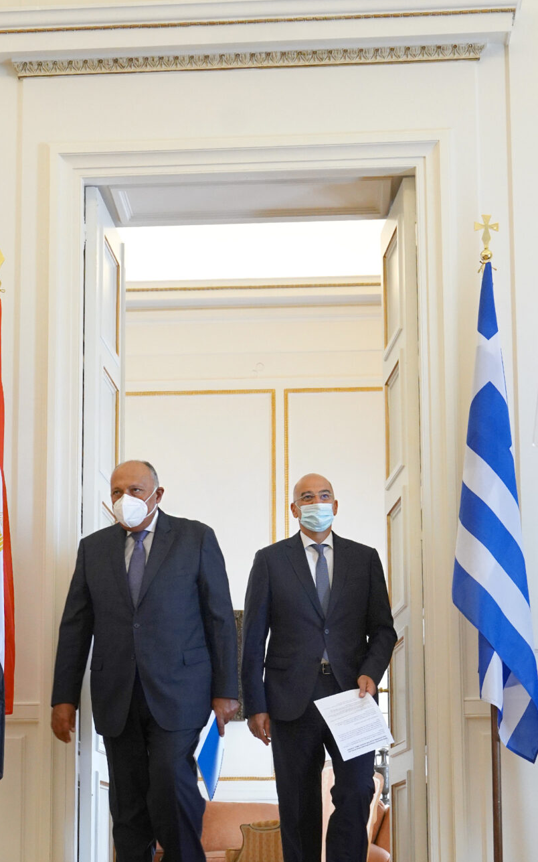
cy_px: 553
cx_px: 185
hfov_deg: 17.8
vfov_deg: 28.1
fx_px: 1713
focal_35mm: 73
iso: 1600
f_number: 5.6
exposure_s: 1/100
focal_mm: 36
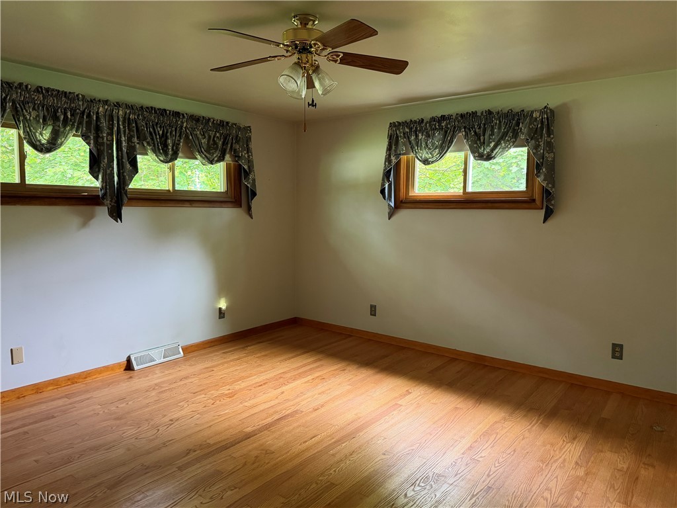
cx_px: 338
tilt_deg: -4.7
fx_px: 469
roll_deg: -0.6
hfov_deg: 71.6
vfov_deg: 56.8
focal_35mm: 24
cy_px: 254
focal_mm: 6.76
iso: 400
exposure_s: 1/60
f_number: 1.78
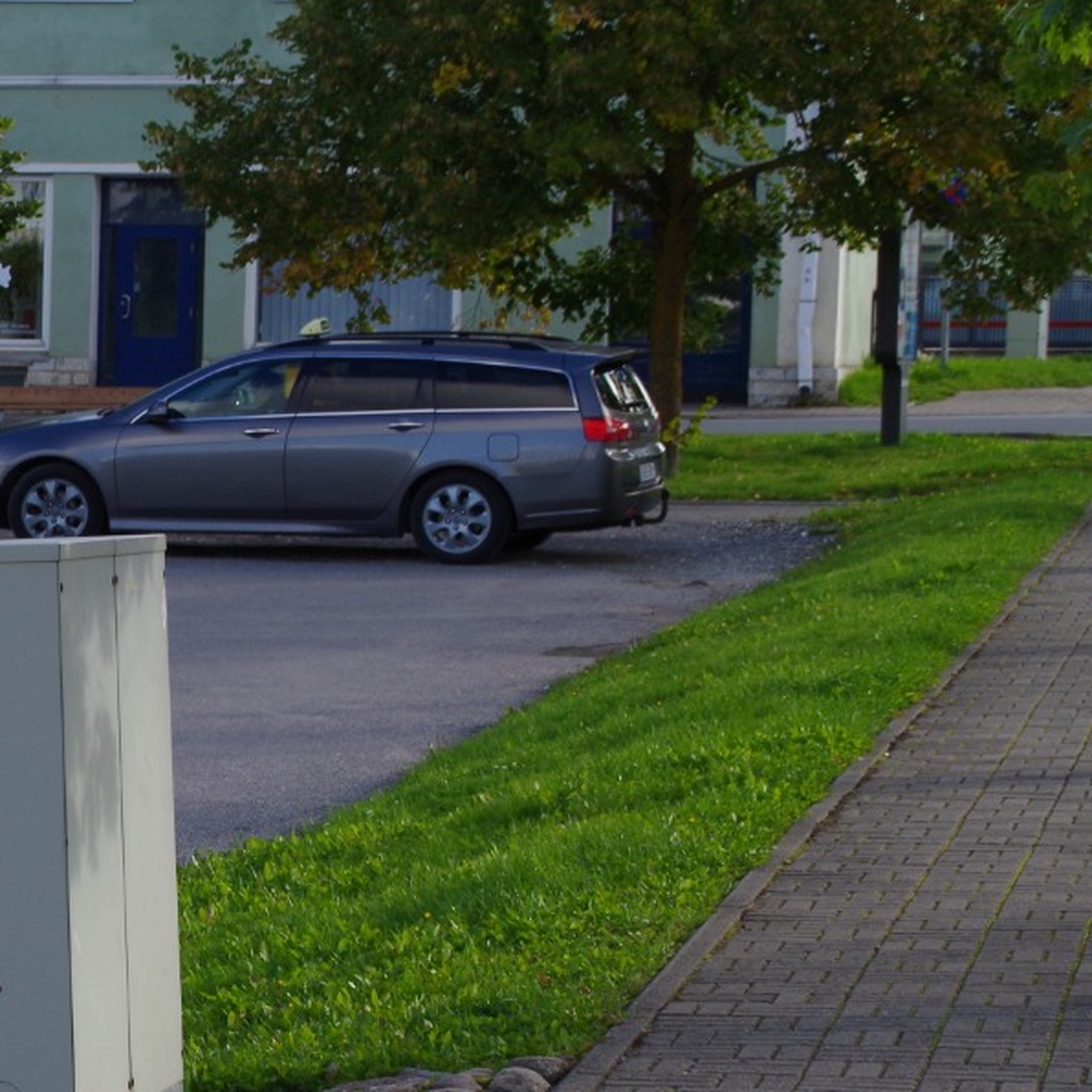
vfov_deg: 10.5
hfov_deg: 10.2
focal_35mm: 167
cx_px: -359
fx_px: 5960
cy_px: 647
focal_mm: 48
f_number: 11
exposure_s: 1/125
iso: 250
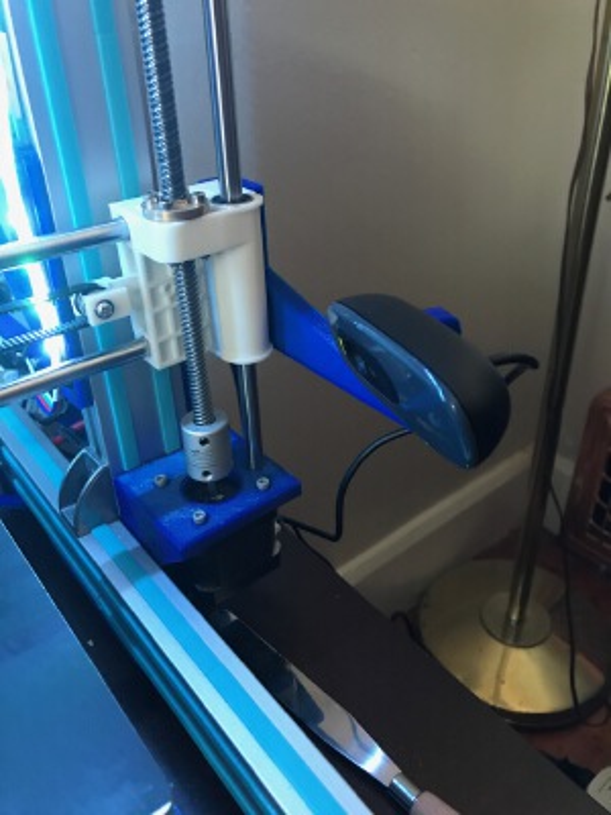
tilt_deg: -30.8
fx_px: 659
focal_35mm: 28
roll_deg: +1.4
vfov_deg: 63.4
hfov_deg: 49.7
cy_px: 408
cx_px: 306
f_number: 1.8
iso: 100
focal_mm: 3.99
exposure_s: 1/7
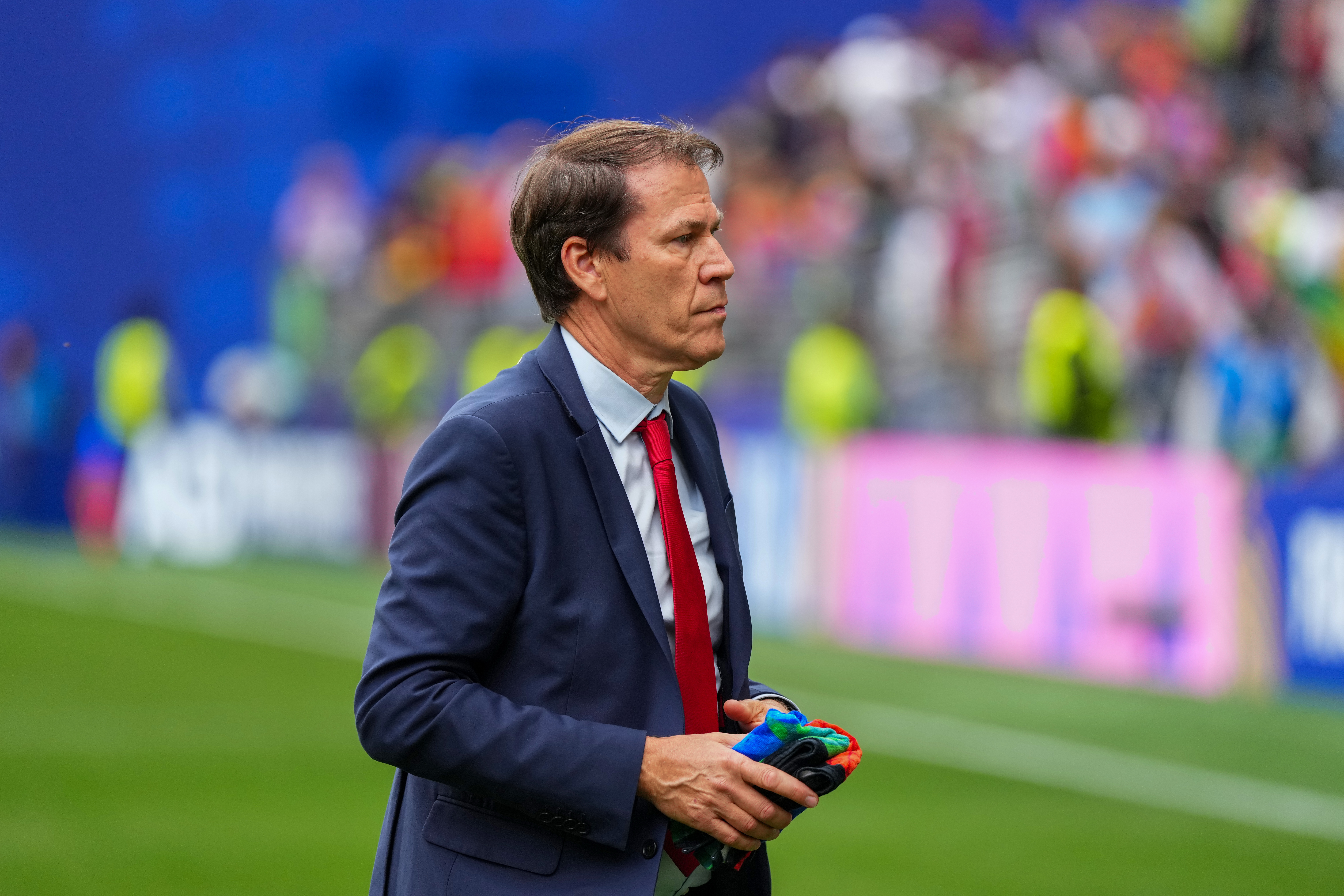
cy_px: 448
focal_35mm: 400
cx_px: 672
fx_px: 14932
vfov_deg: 3.4
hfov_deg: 5.2
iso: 1250
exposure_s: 1/1250
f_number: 4.5
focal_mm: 400
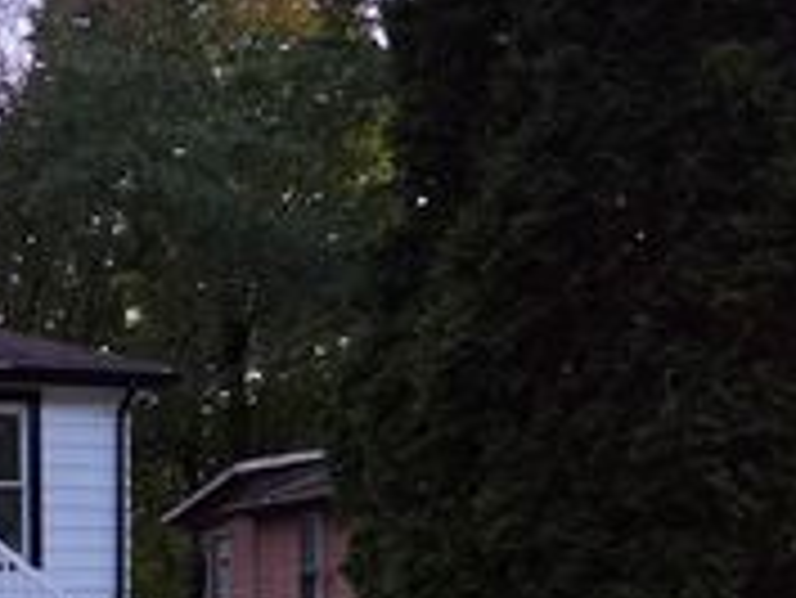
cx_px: -9
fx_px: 1496
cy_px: 749
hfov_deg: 27.9
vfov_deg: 20.8
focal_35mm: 65
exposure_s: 1/60
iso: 1600
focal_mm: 5.4
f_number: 1.8
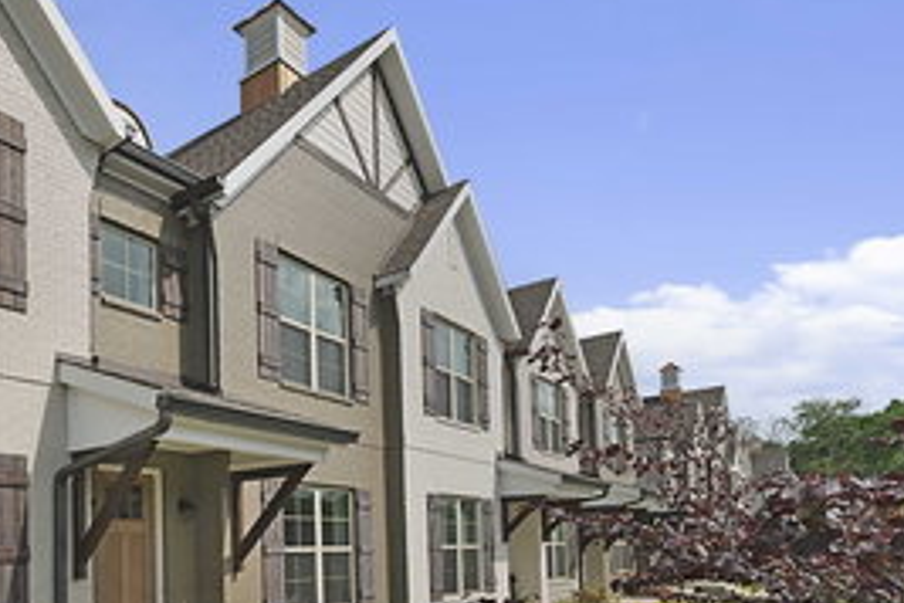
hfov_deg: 63.9
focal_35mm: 27
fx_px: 678
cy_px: 518
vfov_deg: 44.5
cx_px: 240
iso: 640
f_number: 11
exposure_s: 1/320
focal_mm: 10
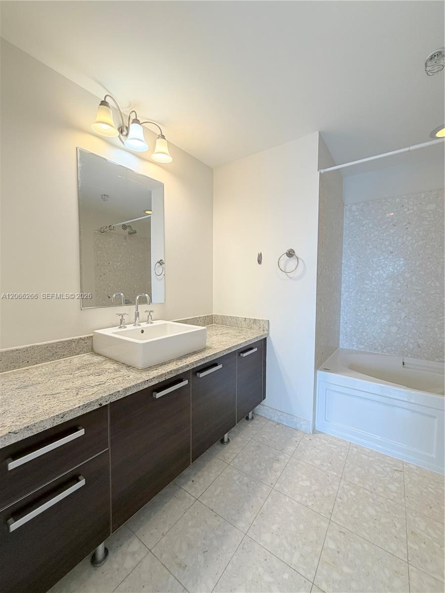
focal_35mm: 14
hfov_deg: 85.7
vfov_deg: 102.1
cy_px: 296
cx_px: 222
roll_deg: -0.2
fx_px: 240
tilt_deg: -2.7
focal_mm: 2.22
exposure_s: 1/120
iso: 125
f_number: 2.2
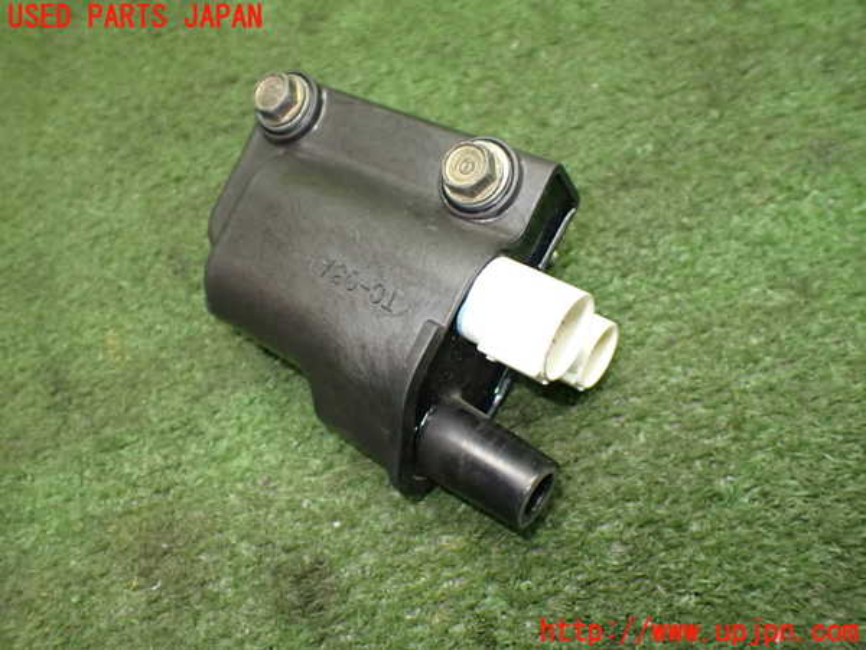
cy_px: 325
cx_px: 433
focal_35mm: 30
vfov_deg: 46.8
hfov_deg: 60.0
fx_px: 751
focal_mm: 5.4
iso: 800
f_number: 2.3
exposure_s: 1/125
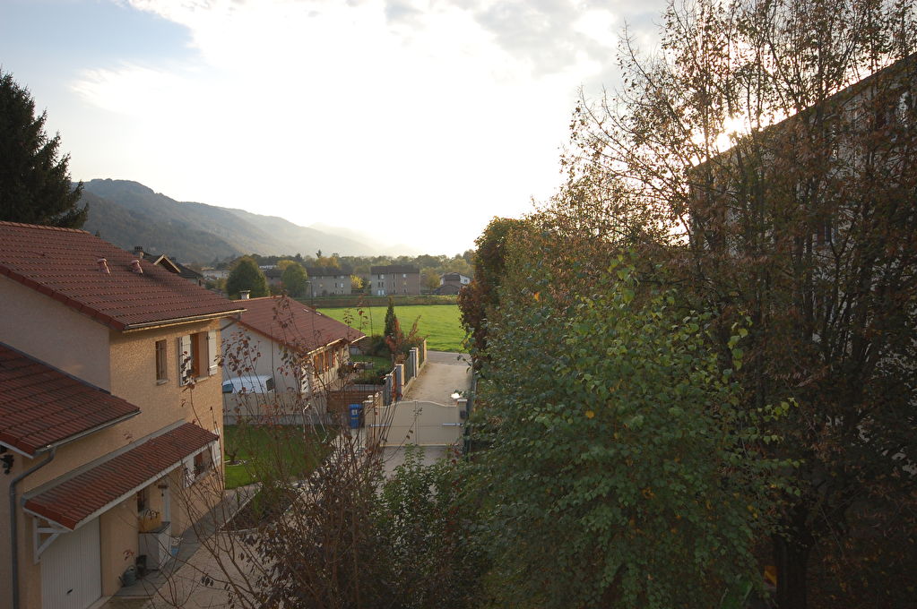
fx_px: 763
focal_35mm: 30
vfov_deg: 43.5
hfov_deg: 62.0
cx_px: 458
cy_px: 304
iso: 400
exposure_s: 1/320
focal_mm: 20
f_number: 5.6
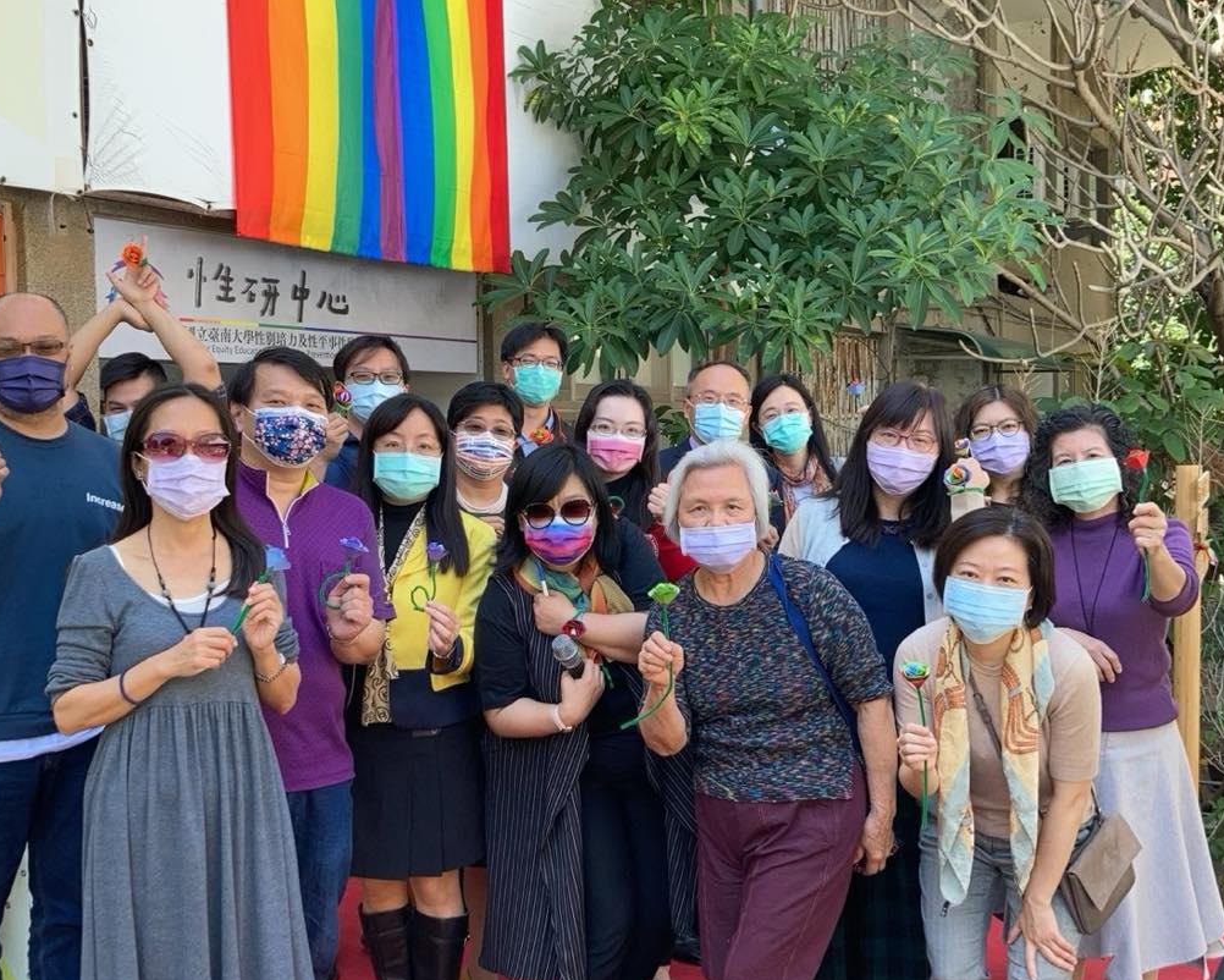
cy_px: 483
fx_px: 1087
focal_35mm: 30
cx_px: 561
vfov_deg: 48.5
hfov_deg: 58.7
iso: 20
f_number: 1.8
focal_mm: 3.99
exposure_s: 1/152
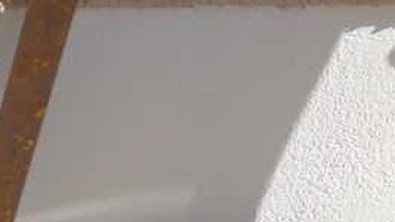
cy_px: 41
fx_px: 1026
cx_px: -265
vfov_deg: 12.3
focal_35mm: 98
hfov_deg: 18.3
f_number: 3.3
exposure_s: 1/1000
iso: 100
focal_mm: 4.3
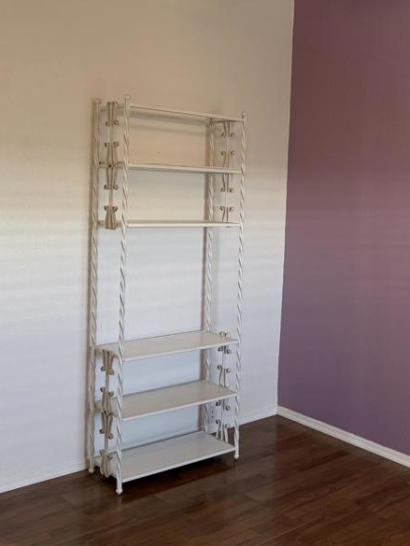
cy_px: 216
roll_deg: -2.0
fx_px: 663
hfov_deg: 33.6
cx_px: 312
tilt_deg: -0.4
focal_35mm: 42
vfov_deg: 44.5
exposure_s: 1/120
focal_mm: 6.76
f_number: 1.78
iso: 320
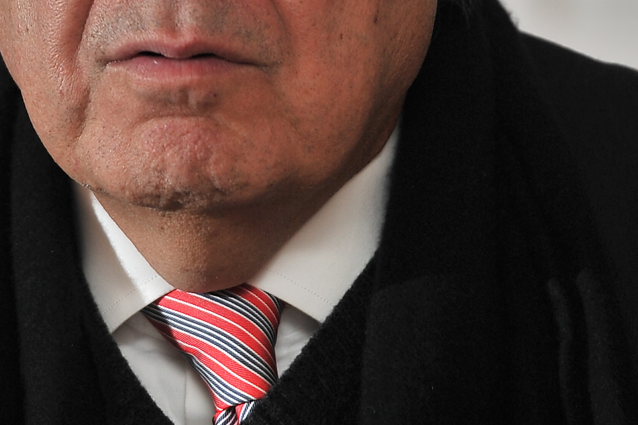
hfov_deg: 3.0
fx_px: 12007
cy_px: -157
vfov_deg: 2.0
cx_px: 107
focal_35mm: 678
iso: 250
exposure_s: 1/250
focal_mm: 200
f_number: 3.5
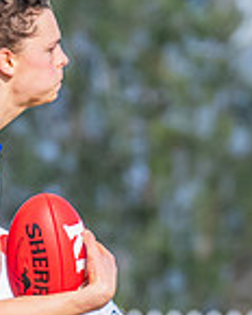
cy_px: 245
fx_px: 23932
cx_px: -19
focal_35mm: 2567
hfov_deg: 0.6
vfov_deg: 0.8
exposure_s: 1/1250
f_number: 8
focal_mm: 360
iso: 800
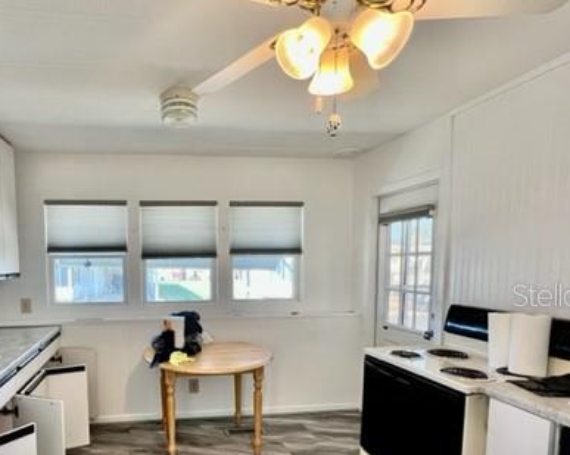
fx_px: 354
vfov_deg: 64.2
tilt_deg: -6.1
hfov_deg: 74.7
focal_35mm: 21
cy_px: 294
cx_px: 180
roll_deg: +0.3
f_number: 1.8
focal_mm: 1.57
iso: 125
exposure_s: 1/122
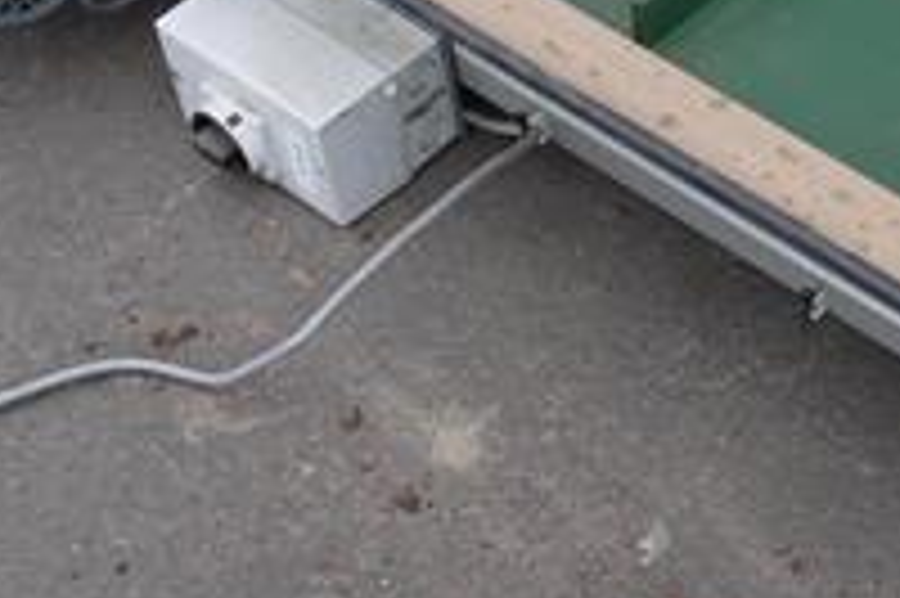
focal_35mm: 100
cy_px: 148
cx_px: 972
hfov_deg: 19.6
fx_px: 2498
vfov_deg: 13.6
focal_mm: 15
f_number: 5
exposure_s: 1/160
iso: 100
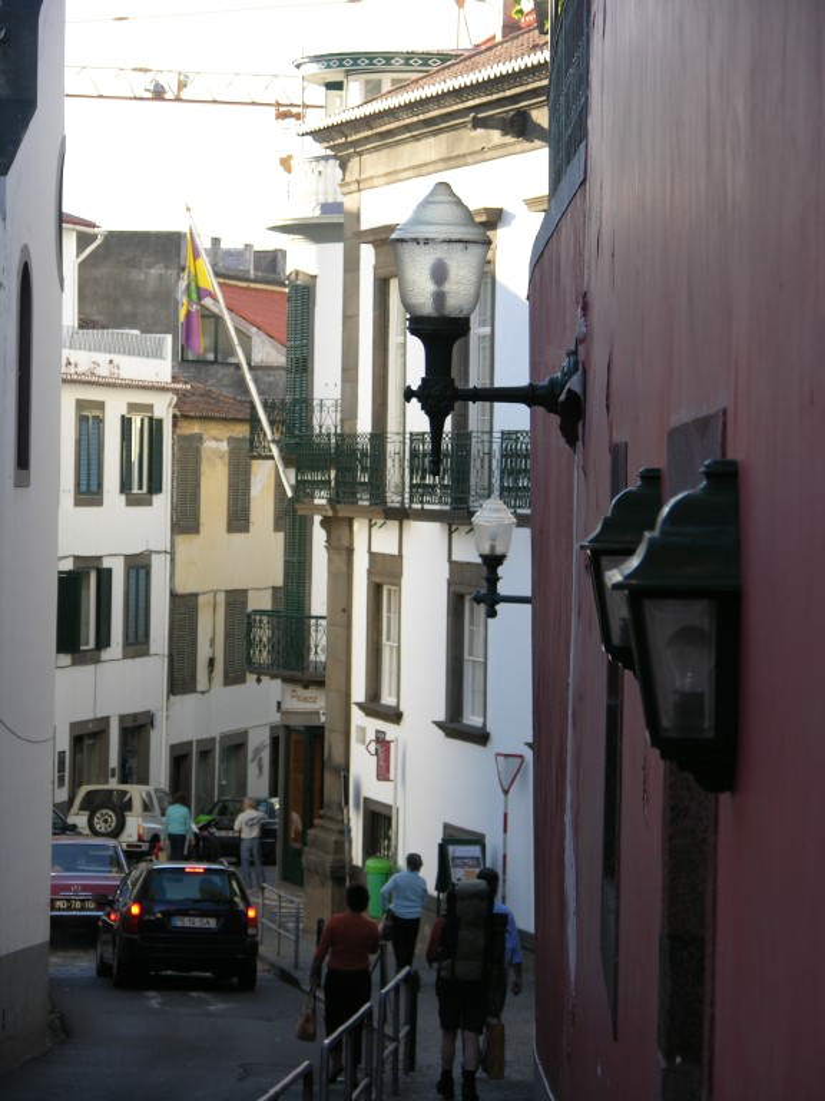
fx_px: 4131
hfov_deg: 11.4
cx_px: 412
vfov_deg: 15.2
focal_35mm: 130
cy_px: 550
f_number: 3.8
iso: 50
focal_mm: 31.9
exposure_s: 1/102
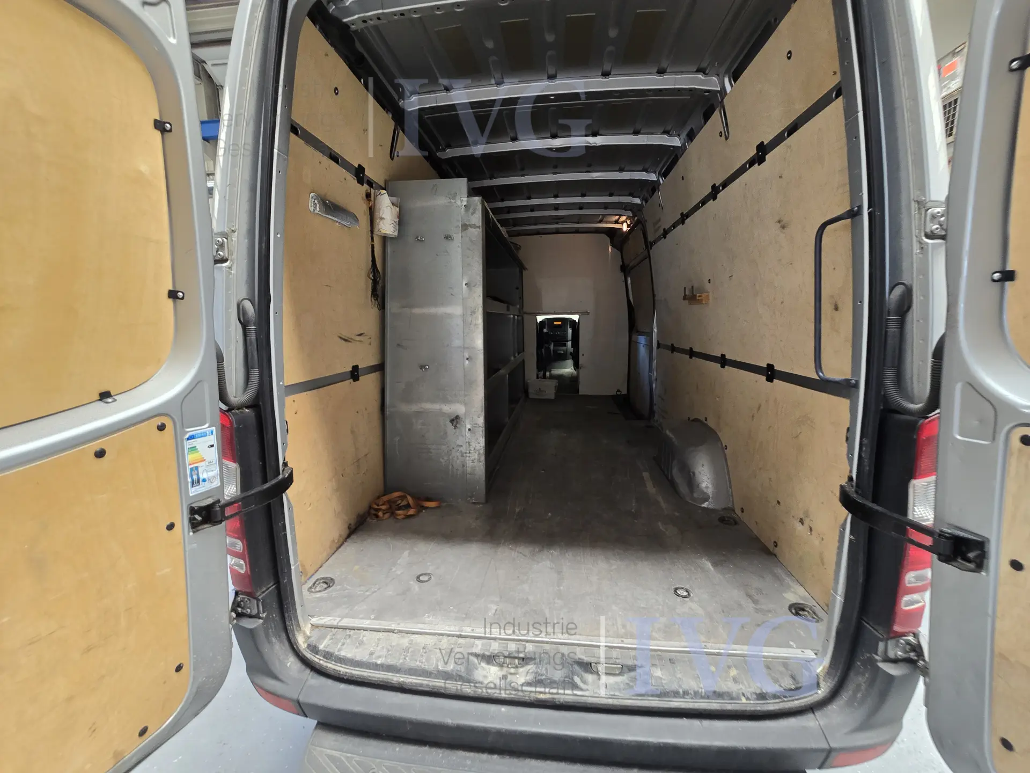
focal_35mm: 13
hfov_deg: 106.2
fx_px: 387
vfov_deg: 89.9
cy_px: 386
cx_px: 515
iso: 200
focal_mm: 2.2
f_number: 2.2
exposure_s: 1/100
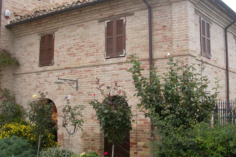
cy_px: 81
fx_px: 321
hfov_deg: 40.2
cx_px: 139
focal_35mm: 49
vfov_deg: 27.5
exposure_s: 1/62
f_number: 3
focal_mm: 7.85
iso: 100
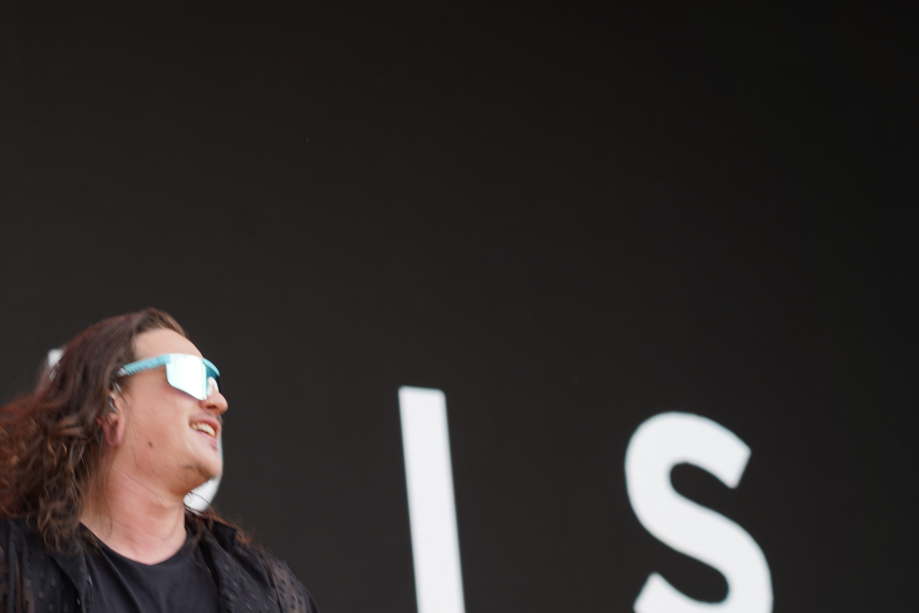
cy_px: 514
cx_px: 192
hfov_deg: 11.6
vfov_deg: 7.7
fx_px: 4518
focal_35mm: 177
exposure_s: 1/200
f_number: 5
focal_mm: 105
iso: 100
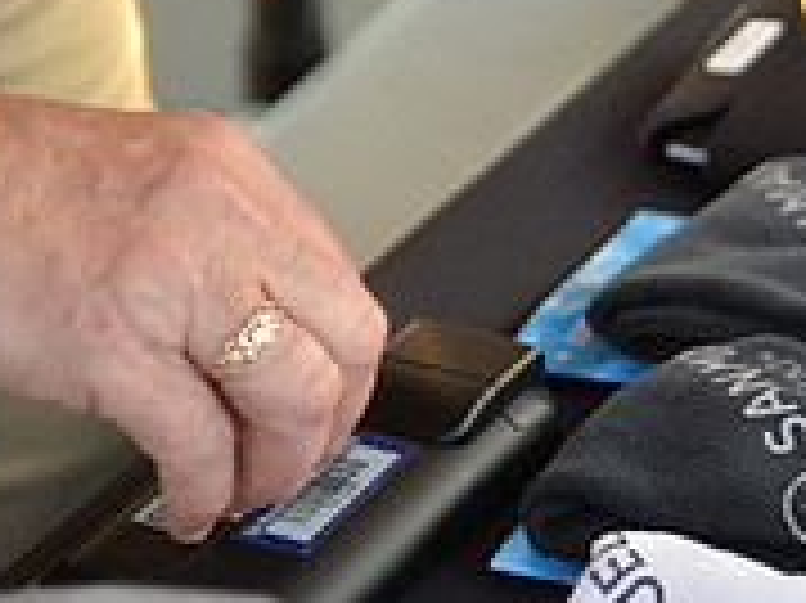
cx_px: 1243
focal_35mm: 218
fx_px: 5073
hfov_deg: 8.8
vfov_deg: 6.8
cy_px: 443
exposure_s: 1/1600
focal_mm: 70
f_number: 2.8
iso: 3200
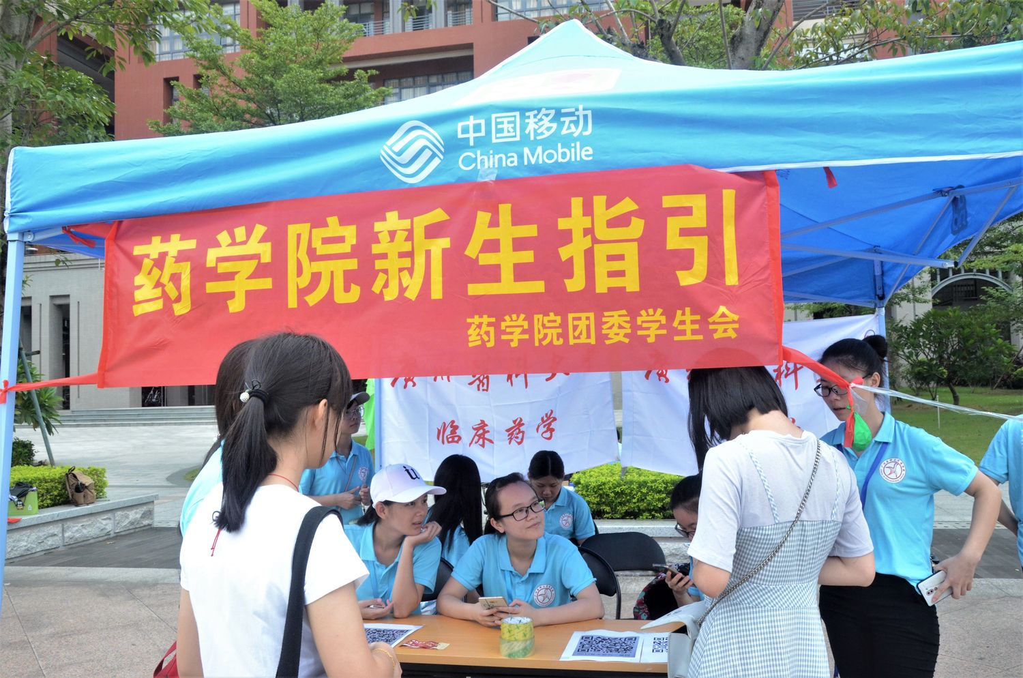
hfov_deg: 59.6
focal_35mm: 32
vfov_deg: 41.6
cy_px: 339
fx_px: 893
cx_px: 512
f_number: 11
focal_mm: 21
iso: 2000
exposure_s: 1/500
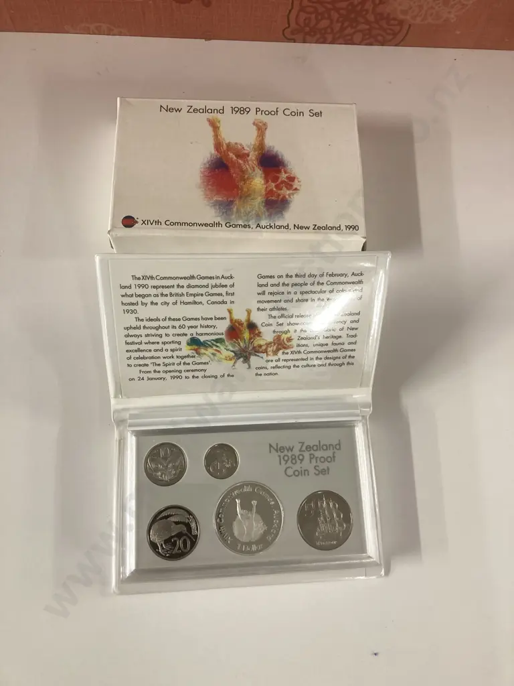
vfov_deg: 63.4
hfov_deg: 49.7
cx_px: 257
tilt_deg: -72.1
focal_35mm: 28
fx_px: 554
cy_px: 343
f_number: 1.8
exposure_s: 1/50
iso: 100
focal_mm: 3.99
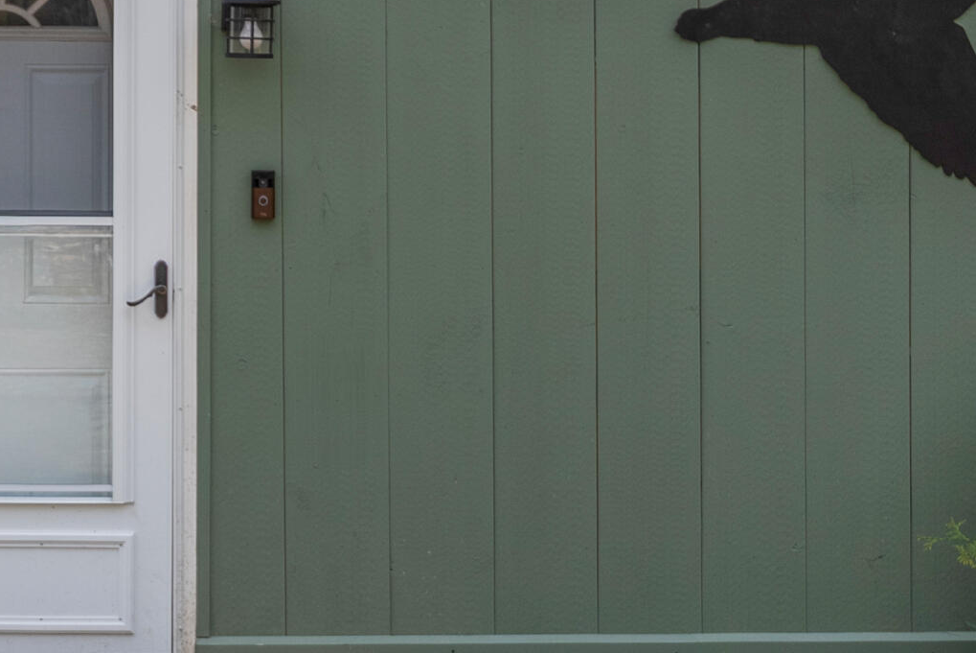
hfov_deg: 19.3
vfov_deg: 13.3
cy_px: 194
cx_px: 9
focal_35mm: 103
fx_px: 2794
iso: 320
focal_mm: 35
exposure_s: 1/1000
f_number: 4.5
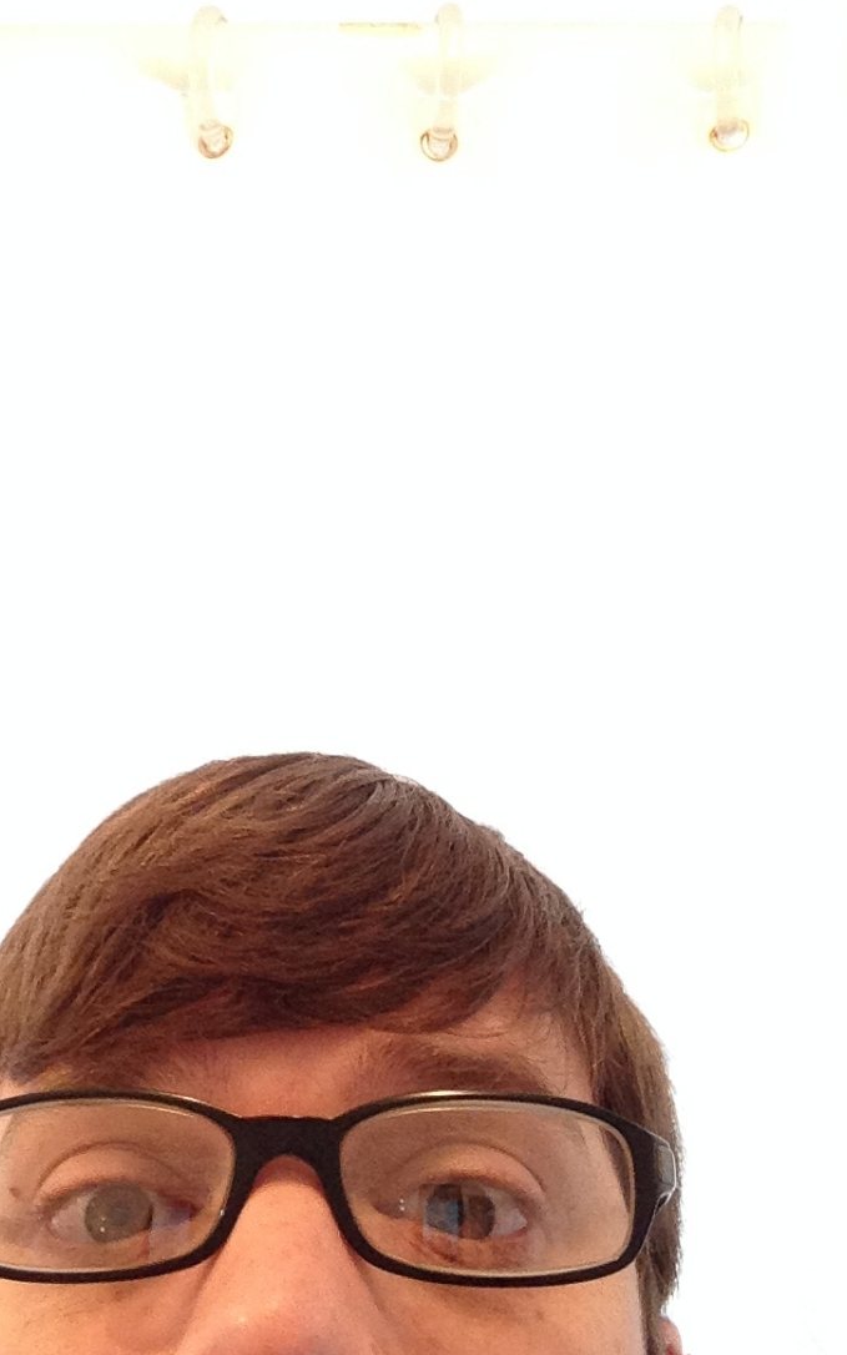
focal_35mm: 41
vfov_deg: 48.2
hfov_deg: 31.1
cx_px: 301
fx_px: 1514
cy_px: 626
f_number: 2.4
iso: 160
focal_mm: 2.18
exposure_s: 1/30
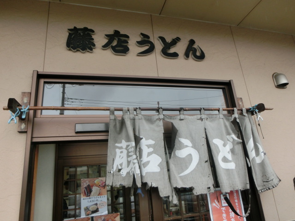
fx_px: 205
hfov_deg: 71.6
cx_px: 148
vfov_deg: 56.8
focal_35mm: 24
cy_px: 110
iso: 80
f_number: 3
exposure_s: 1/200
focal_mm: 4.24
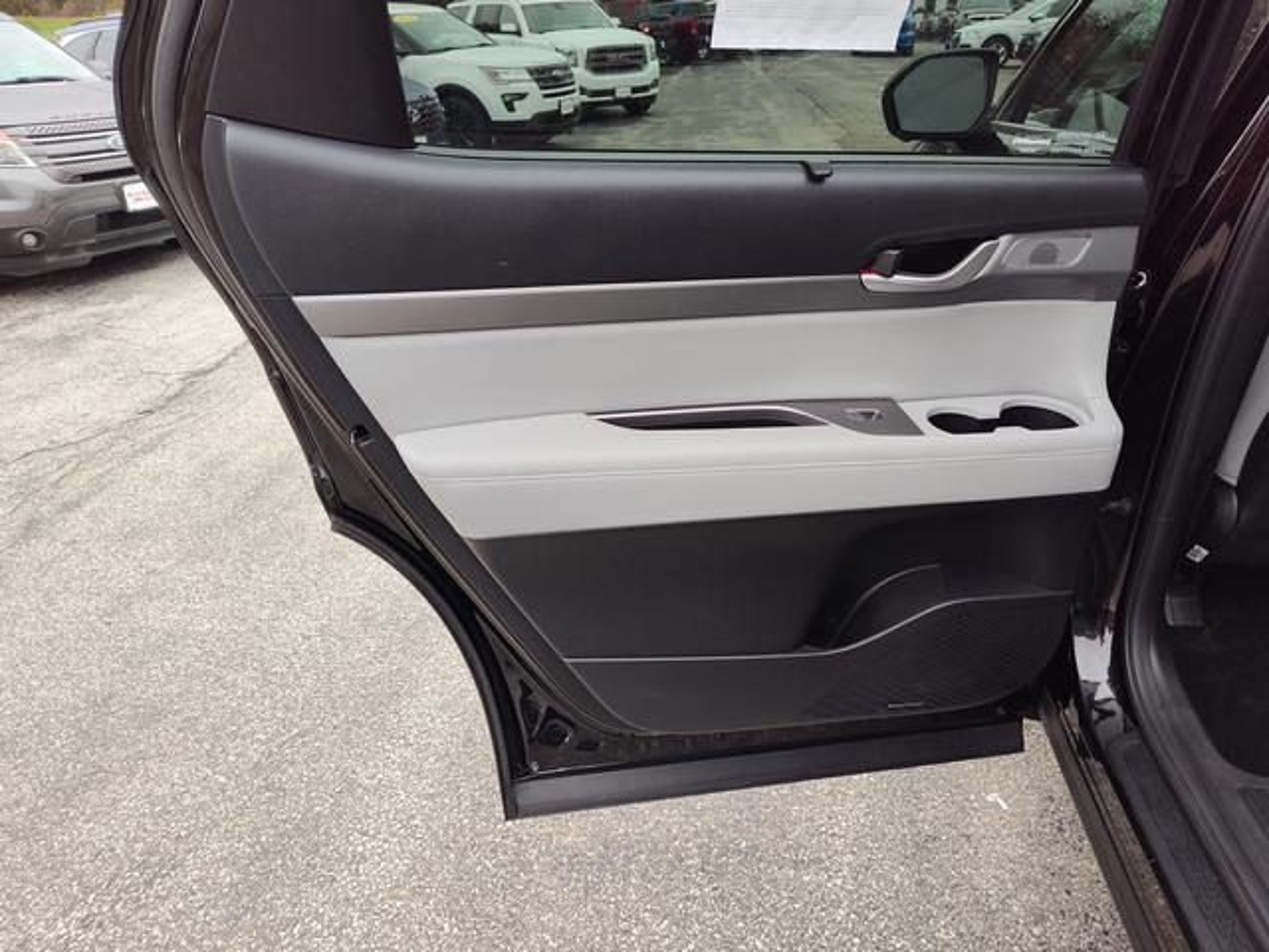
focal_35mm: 23
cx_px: 634
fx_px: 843
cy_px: 476
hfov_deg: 73.9
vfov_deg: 58.9
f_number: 1.88
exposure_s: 1/120
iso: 135
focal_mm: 5.56
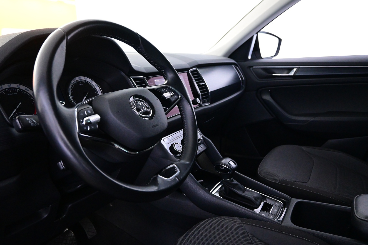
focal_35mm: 26
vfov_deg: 49.1
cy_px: 122
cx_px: 184
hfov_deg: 68.9
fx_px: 268
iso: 3600
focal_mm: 17.5
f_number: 3.5
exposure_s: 1/30
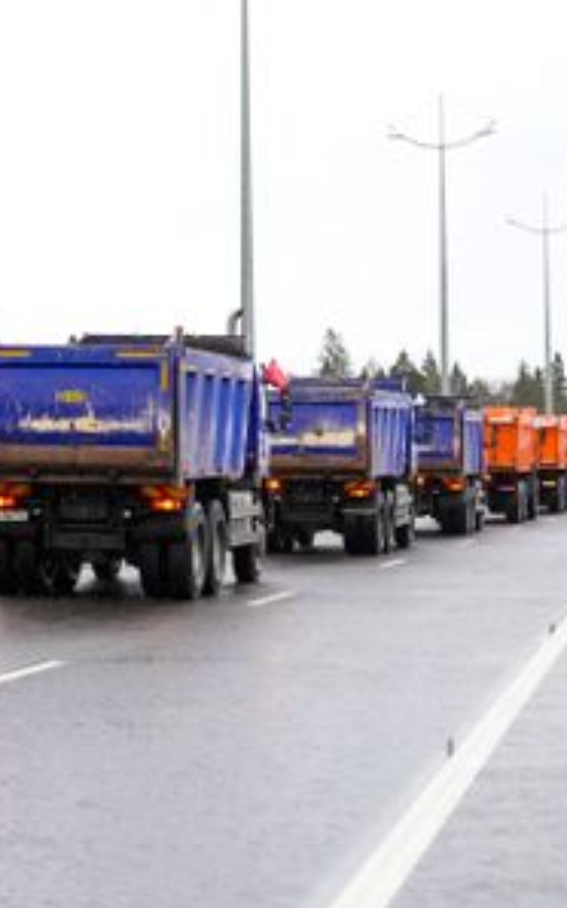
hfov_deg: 13.3
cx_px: 142
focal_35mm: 98
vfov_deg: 21.2
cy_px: 335
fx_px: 2425
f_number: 3.5
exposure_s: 1/640
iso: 1600
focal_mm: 41
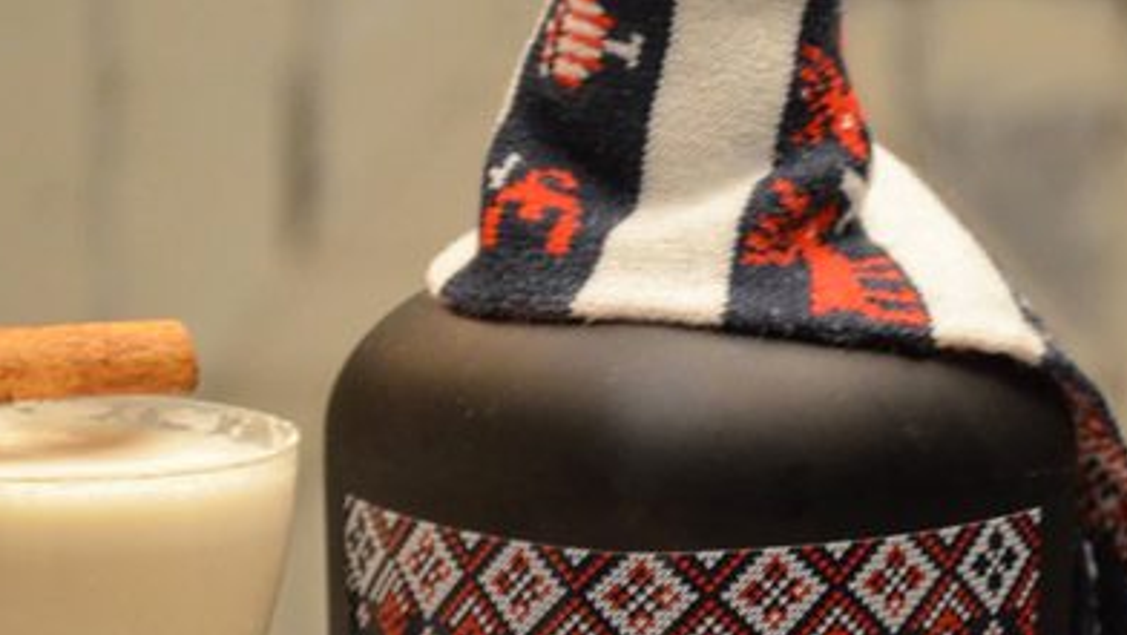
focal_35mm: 176
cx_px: 415
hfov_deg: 12.2
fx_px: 5264
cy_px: 684
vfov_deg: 6.9
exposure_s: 1/30
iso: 1800
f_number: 5.6
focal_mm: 55
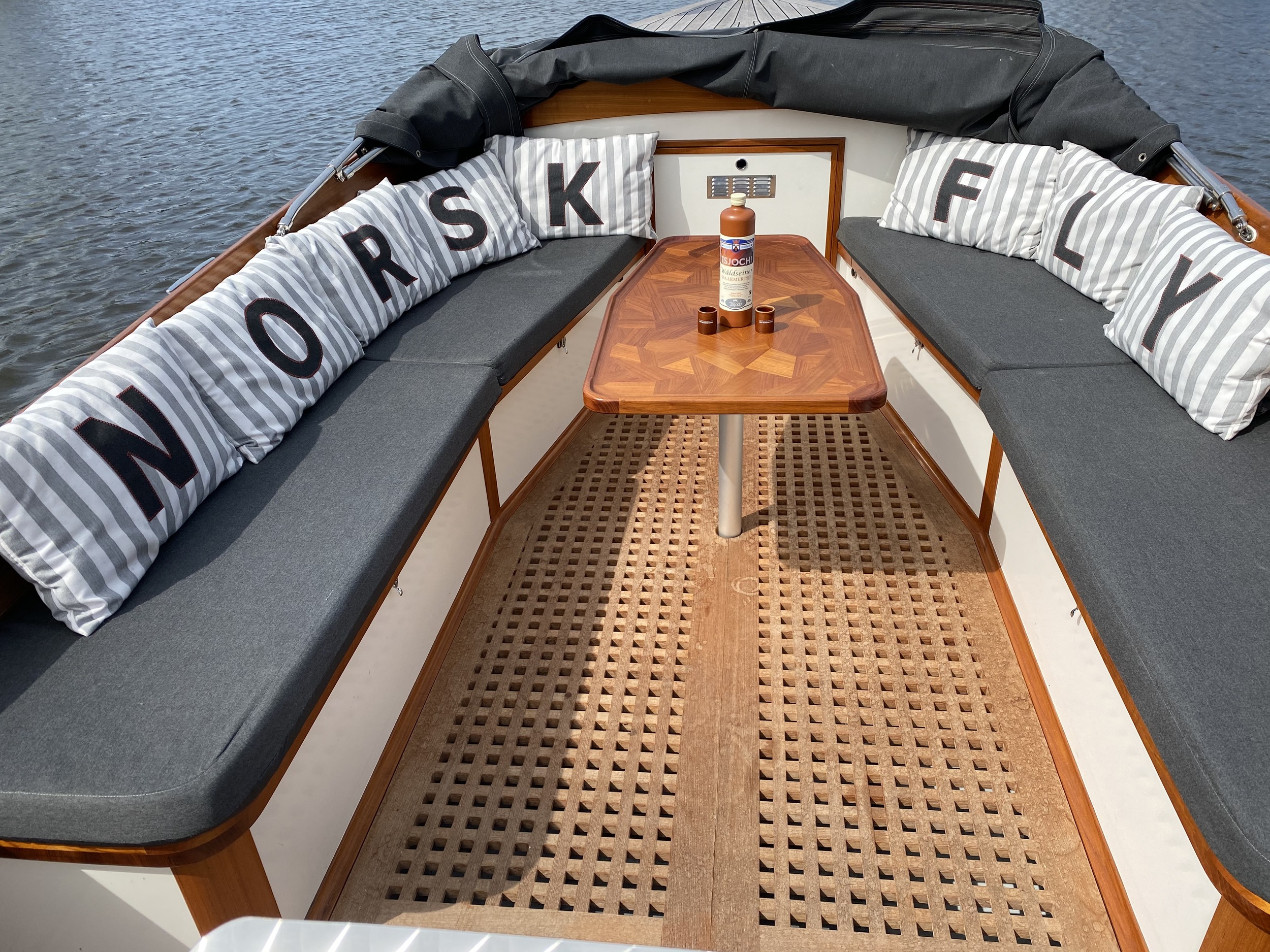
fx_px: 954
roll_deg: +3.1
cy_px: 476
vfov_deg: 53.1
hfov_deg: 67.3
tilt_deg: -28.7
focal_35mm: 26
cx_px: 635
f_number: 1.8
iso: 32
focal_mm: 4.25
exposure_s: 1/2410
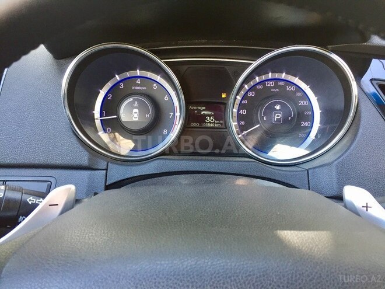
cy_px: 144
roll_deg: -0.6
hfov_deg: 61.7
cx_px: 192
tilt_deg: -21.5
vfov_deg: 48.2
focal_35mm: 29
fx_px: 323
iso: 64
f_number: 2.2
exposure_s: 1/33
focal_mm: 4.15
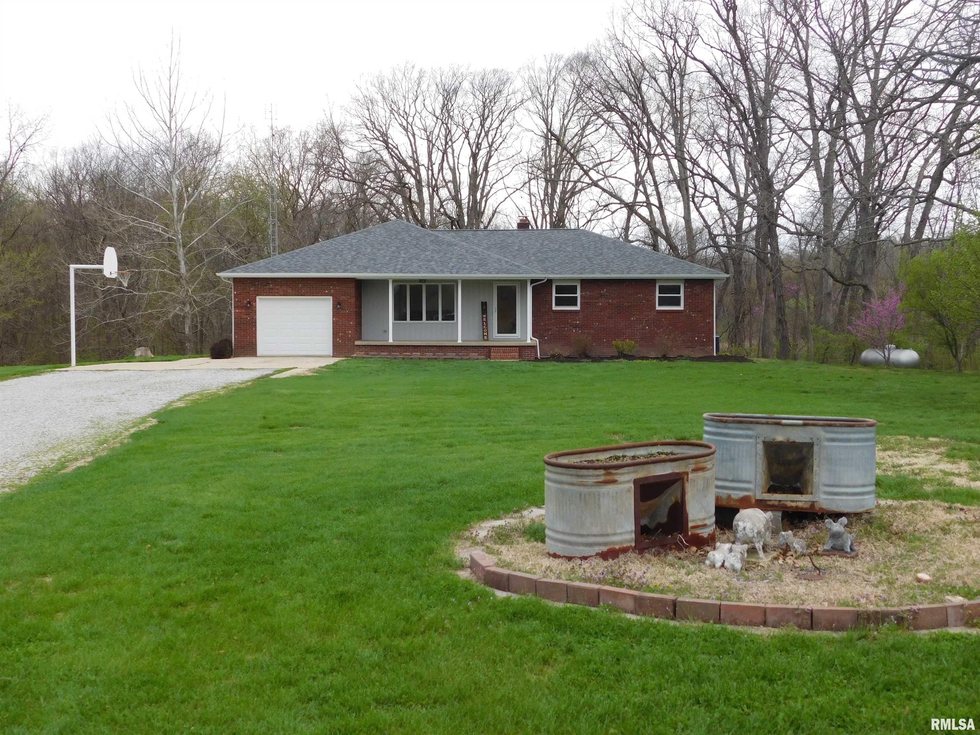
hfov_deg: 46.8
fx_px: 1132
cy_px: 368
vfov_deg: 36.0
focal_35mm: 40
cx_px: 490
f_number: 3.6
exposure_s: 1/320
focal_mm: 7.1
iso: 125
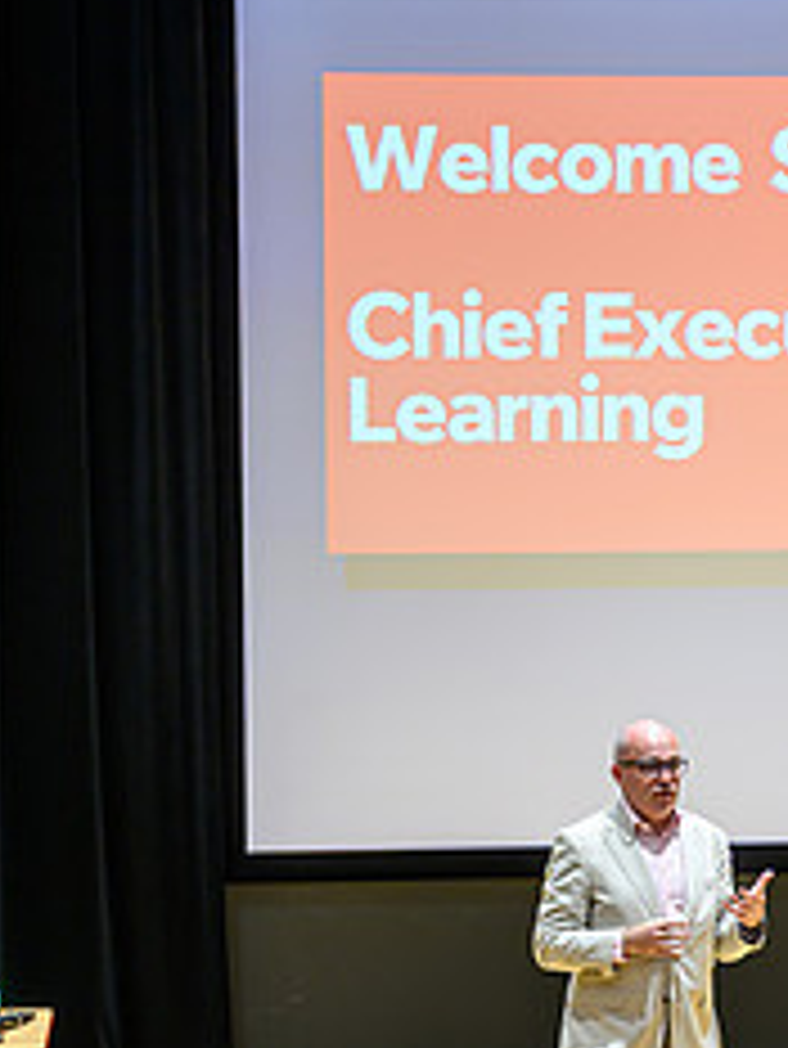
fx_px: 4215
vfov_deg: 14.1
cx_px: 644
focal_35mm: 139
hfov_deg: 10.6
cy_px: 834
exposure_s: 1/125
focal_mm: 56
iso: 320
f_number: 2.4
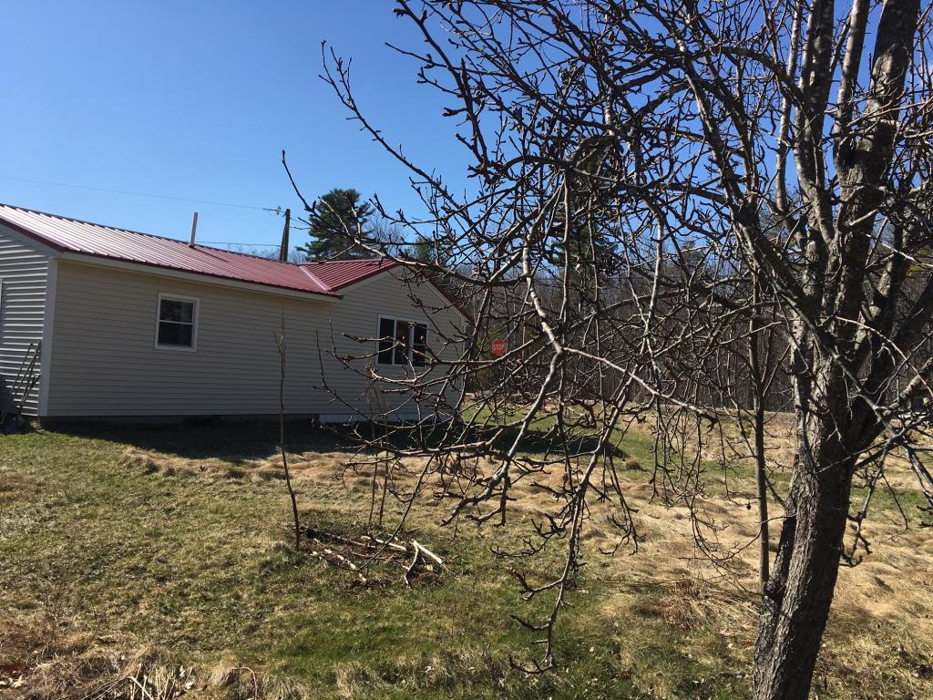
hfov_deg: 61.7
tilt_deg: +5.0
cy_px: 350
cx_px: 466
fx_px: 782
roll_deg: -4.2
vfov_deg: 48.2
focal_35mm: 29
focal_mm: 4.15
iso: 25
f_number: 2.2
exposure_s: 1/1748
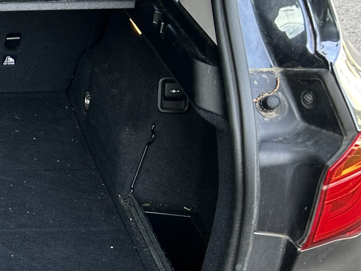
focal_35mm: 72
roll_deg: +0.6
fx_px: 751
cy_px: 170
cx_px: -126
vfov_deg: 20.4
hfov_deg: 23.4
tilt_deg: -32.8
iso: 80
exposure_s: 1/121
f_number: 1.5
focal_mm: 5.7
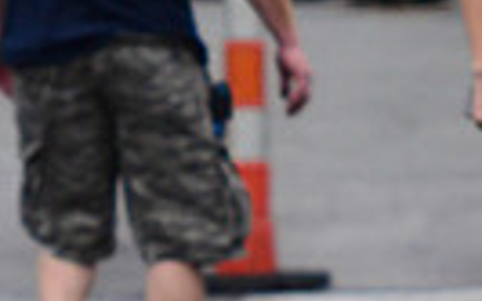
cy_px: 569
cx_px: 348
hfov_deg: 1.6
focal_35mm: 1327
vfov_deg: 1.0
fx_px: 17424
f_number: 5.6
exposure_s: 1/2000
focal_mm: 200
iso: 1000
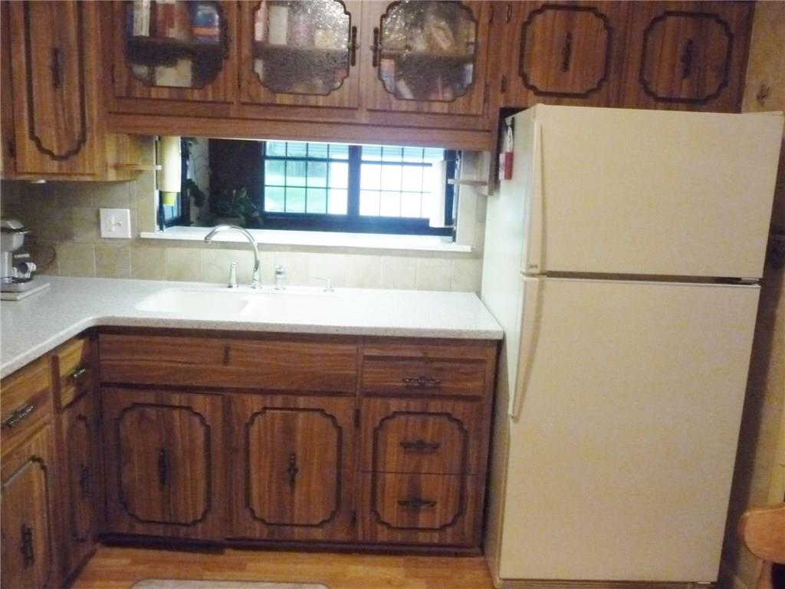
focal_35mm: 28
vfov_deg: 49.7
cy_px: 294
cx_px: 392
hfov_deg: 63.4
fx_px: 635
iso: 800
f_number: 3.3
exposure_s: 1/25
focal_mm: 4.7
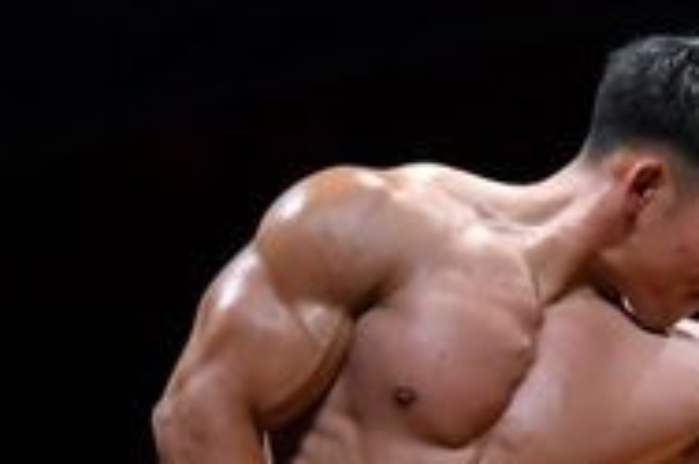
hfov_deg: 2.1
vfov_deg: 1.4
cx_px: 679
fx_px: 19186
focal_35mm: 989
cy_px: 735
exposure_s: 1/400
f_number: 5.6
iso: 3200
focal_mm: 160
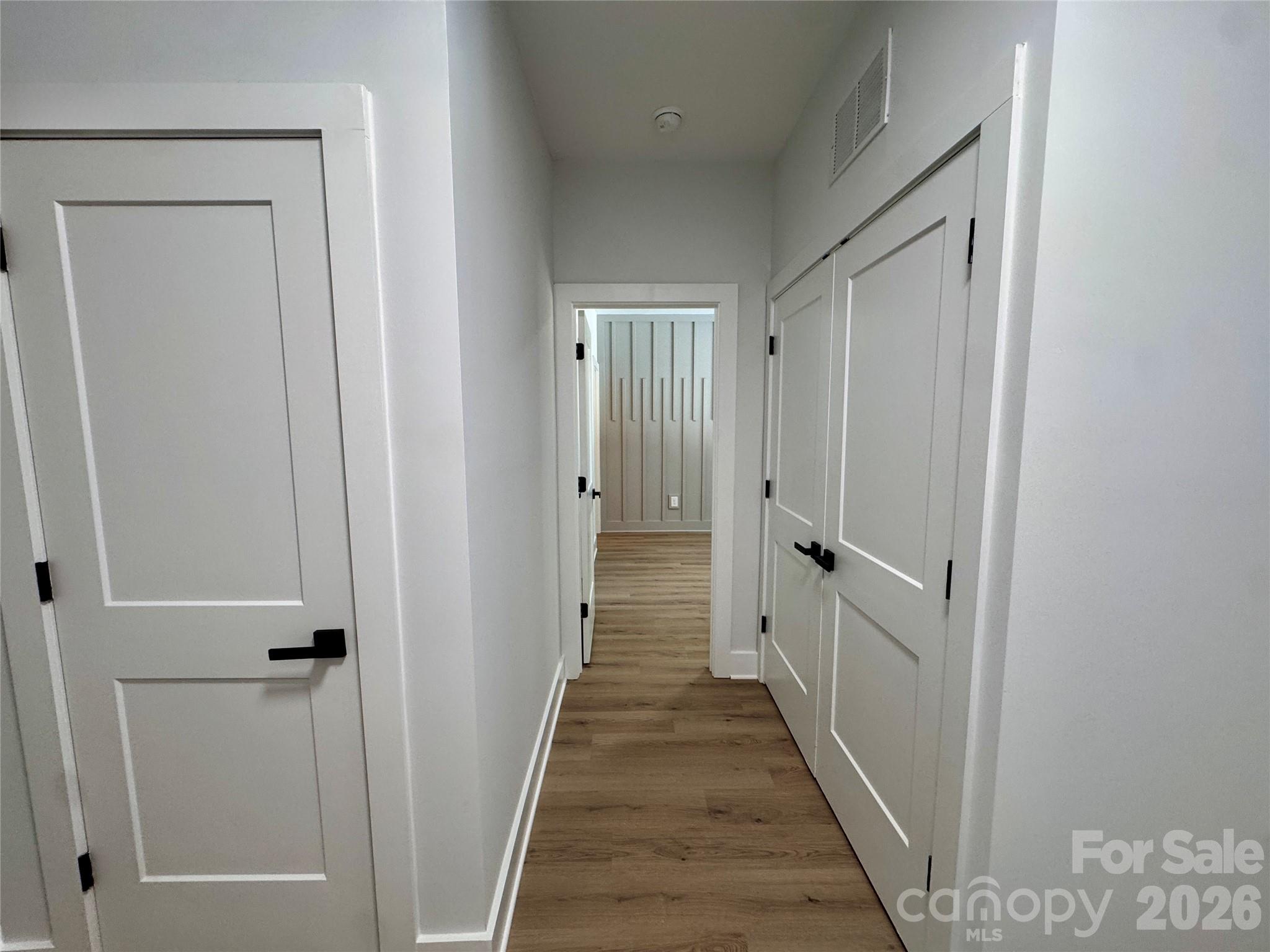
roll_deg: +0.4
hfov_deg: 102.1
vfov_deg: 85.7
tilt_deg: -7.6
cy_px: 476
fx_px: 514
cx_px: 635
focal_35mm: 14
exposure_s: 1/120
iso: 200
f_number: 2.2
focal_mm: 2.22
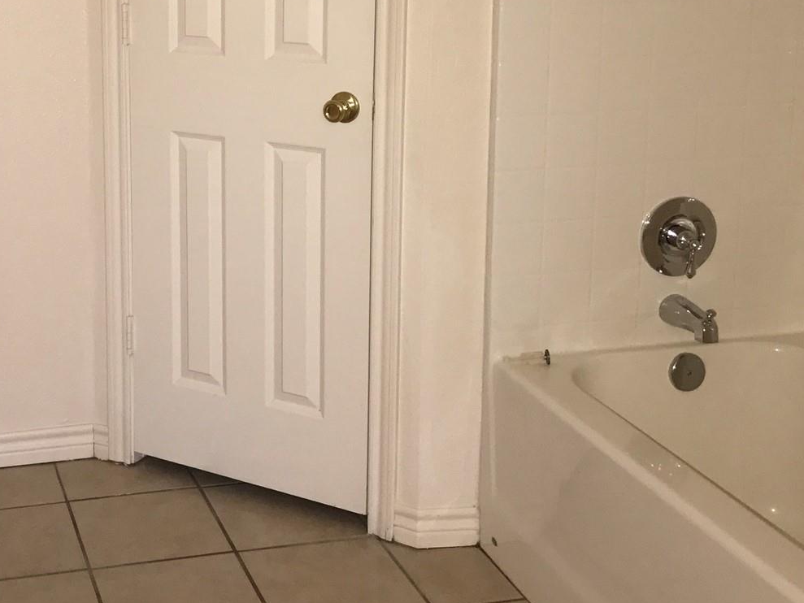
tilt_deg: -11.2
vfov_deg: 24.9
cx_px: 160
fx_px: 1347
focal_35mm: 58
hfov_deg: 32.3
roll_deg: +0.8
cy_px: 145
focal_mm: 3.99
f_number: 1.8
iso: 50
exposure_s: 1/17
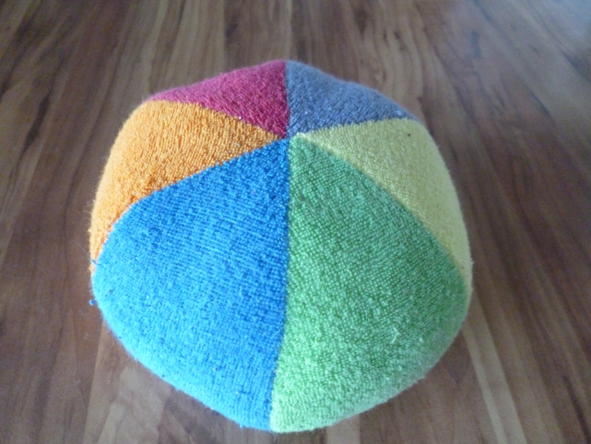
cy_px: 222
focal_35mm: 24
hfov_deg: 71.6
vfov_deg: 56.8
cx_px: 296
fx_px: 410
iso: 800
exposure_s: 1/60
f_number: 2.5
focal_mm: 4.3
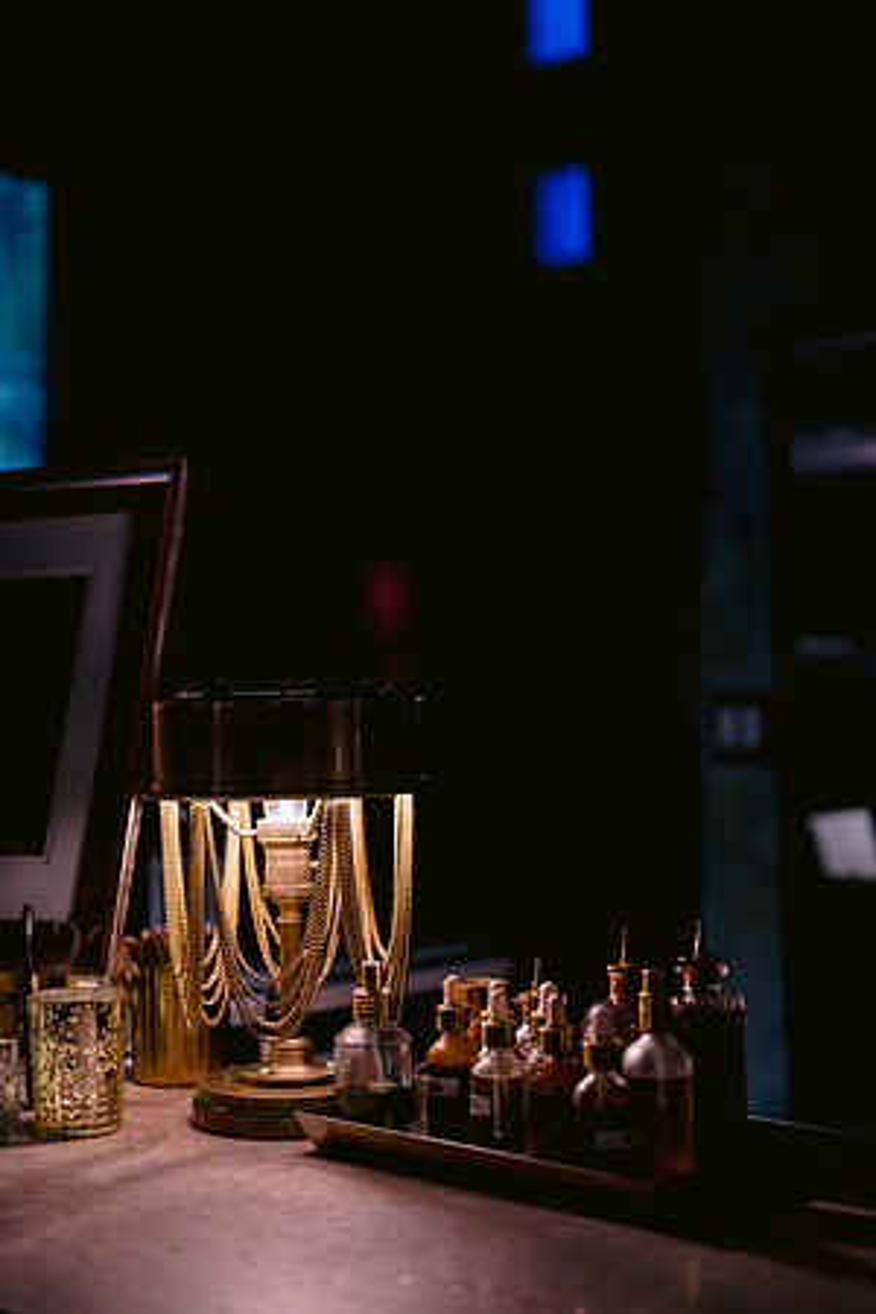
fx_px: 1825
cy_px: 657
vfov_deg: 39.6
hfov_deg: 27.0
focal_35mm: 50
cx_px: 438
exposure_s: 1/40
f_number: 1.8
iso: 800
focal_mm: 50
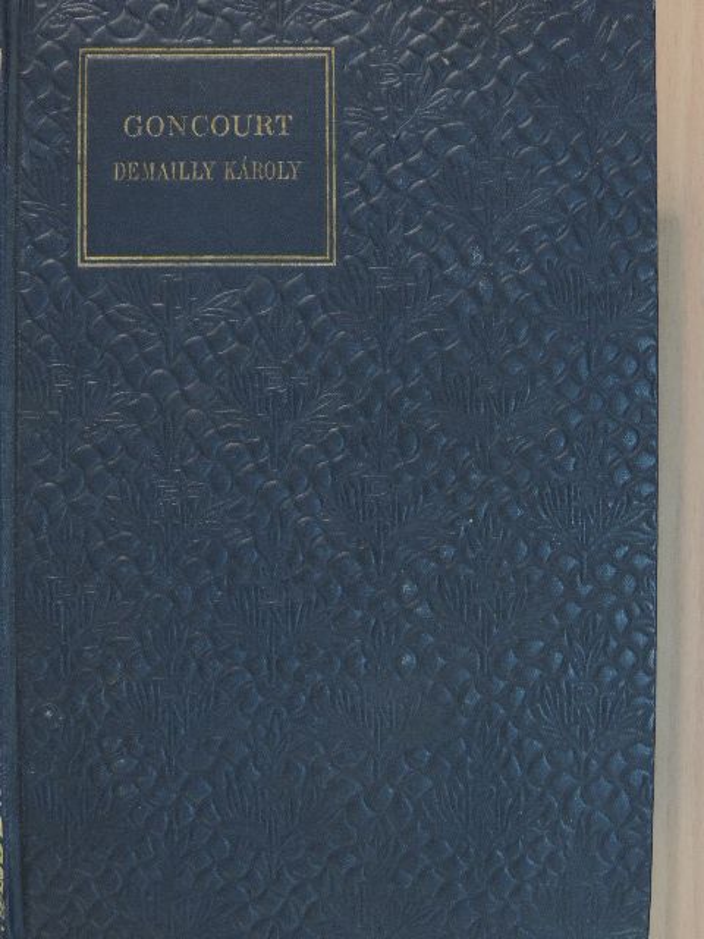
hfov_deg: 24.4
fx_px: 1627
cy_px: 470
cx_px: 352
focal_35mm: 60
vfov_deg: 32.2
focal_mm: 10.7
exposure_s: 1/15
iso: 500
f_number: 3.7
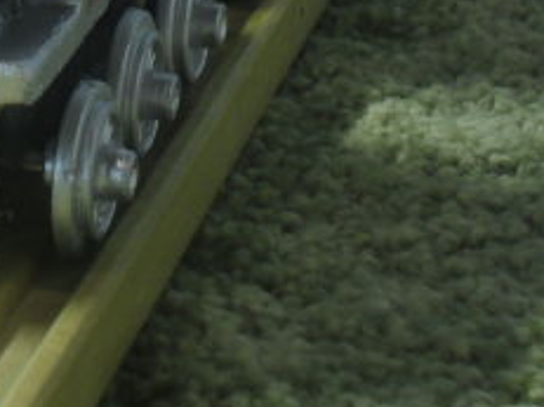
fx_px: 2827
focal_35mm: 180
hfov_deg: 10.8
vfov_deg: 8.2
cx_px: -71
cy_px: -31
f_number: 5.3
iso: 200
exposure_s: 1/2
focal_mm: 11.7
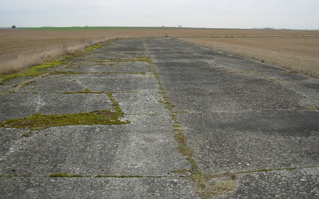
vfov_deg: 31.2
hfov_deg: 48.2
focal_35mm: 41
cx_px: 161
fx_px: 356
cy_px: 83
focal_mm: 6.3
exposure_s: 1/166
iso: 50
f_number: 2.9
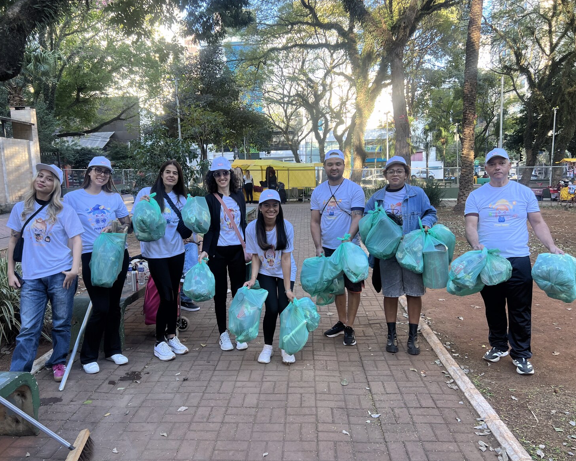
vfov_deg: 51.5
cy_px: 234
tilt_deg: -6.9
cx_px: 285
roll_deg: +2.5
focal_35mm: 28
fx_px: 477
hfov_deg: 62.2
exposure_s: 1/124
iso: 50
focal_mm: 5.7
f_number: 1.5
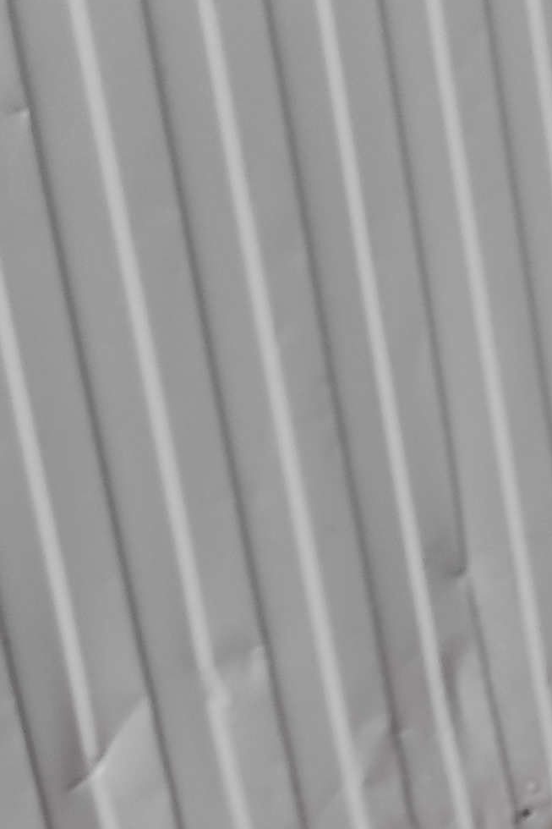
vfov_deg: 16.5
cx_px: 1691
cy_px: 687
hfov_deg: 8.9
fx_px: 2830
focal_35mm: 123
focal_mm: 5.43
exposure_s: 1/103
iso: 100
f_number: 1.89
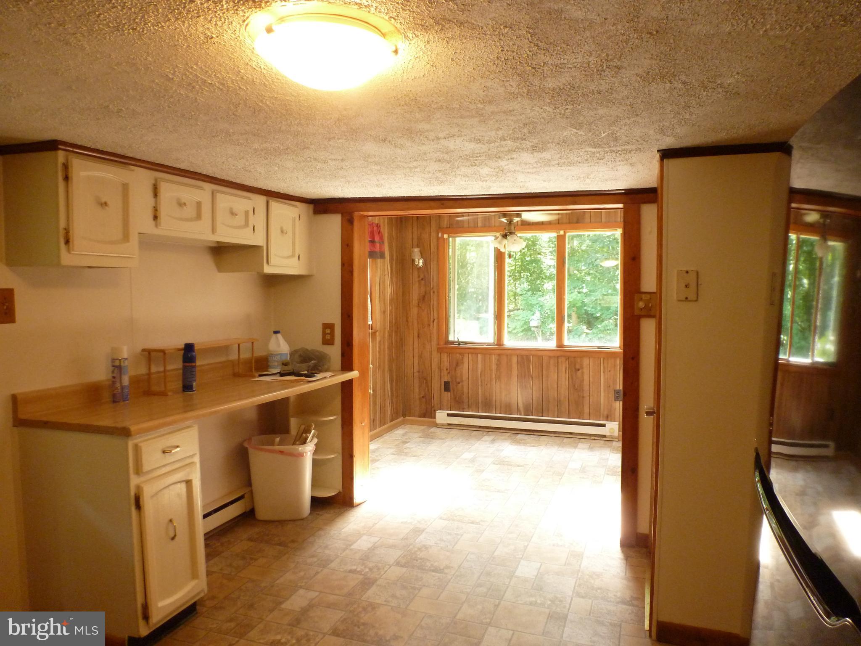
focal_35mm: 24
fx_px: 597
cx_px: 430
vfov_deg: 56.8
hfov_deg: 71.6
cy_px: 323
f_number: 3.3
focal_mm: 4.3
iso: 400
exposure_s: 1/40
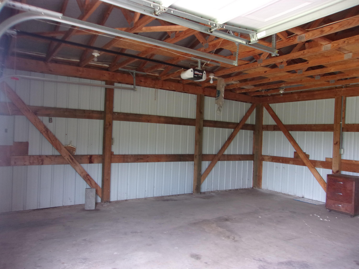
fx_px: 280
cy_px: 134
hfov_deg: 65.3
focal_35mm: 27
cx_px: 180
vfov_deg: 51.4
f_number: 3
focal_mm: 4.9
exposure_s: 1/34
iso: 137
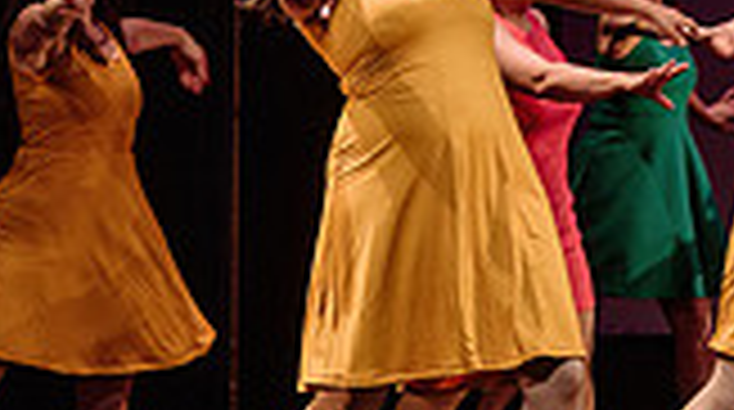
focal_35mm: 272
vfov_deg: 4.4
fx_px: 5284
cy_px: 15
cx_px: 1317
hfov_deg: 7.7
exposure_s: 1/250
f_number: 2.8
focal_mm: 70
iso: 1000
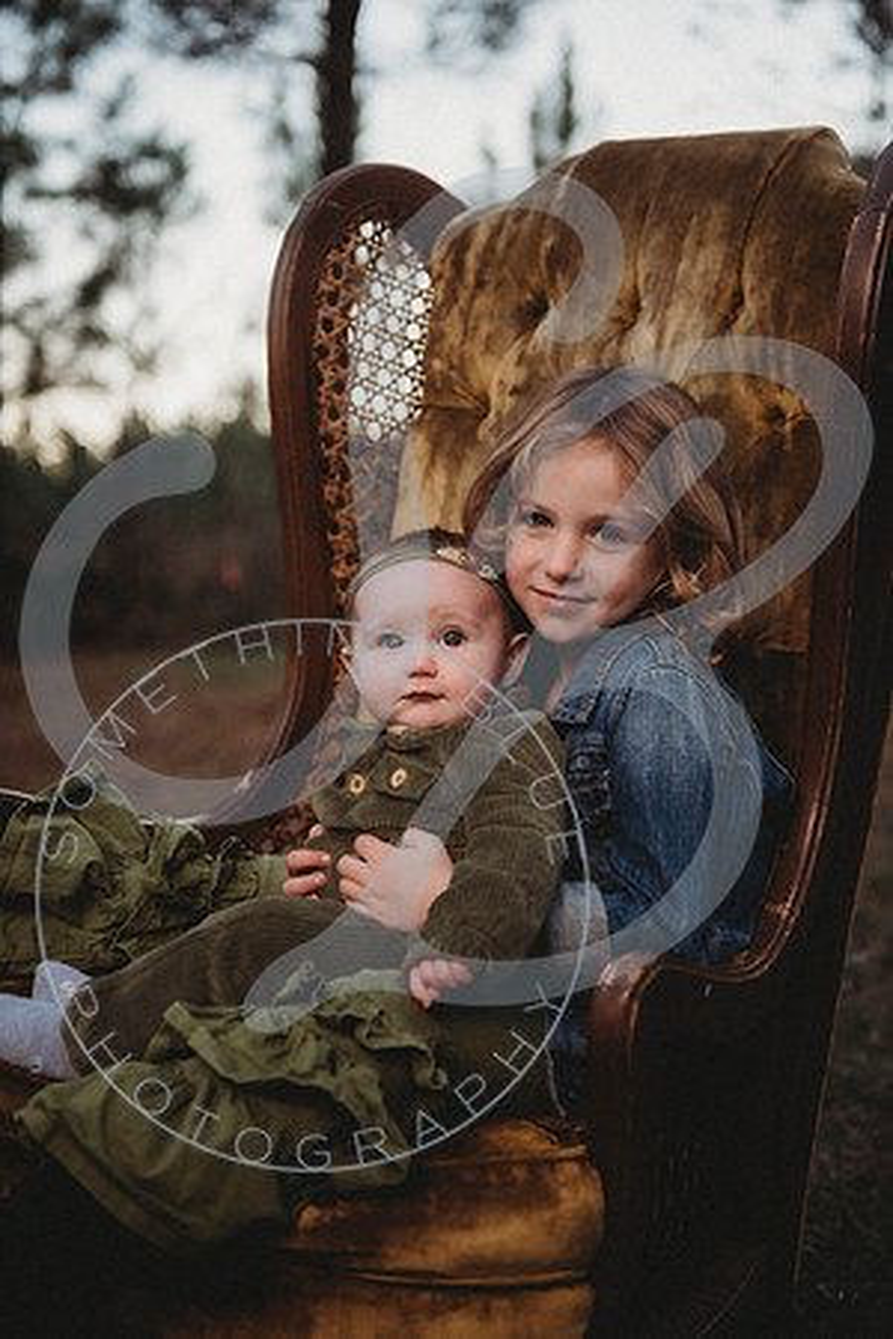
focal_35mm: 52
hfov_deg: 26.0
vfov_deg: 38.2
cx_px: 446
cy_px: 670
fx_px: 1935
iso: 100
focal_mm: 52
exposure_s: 1/160
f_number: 2.8
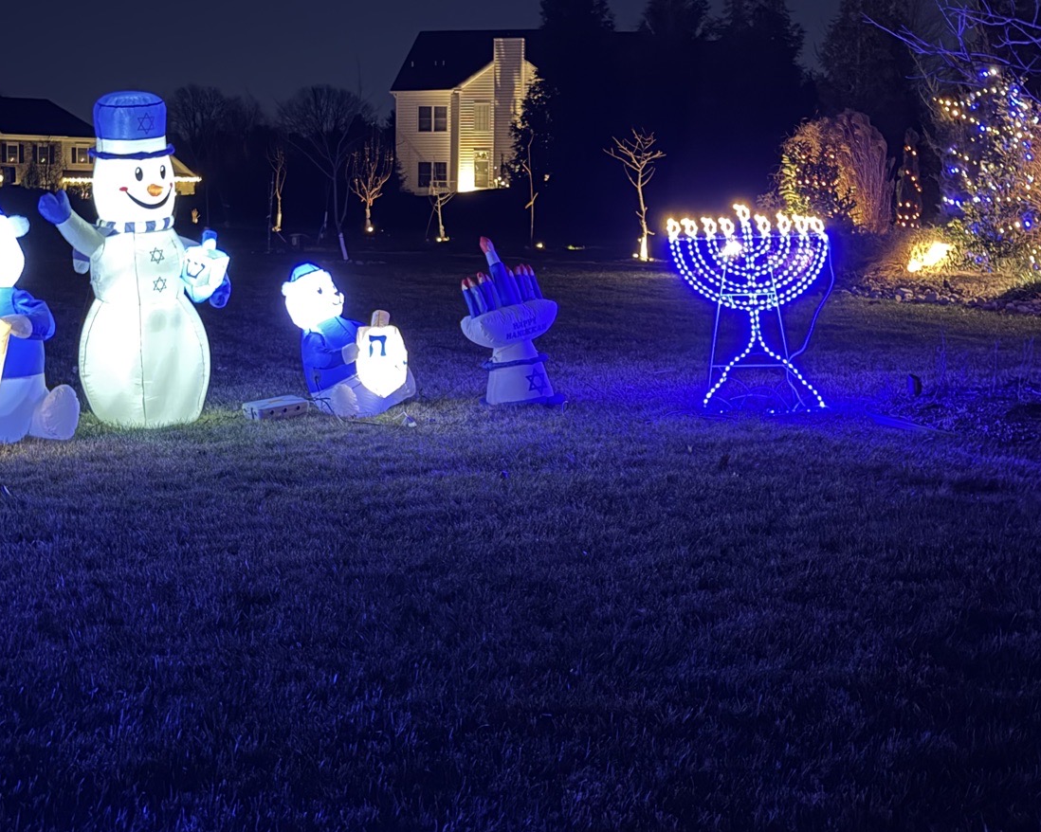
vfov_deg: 23.8
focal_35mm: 64
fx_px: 1971
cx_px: 499
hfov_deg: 29.6
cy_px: 336
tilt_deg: -3.2
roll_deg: -0.3
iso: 500
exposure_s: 1/5
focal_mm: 6.76
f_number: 1.78
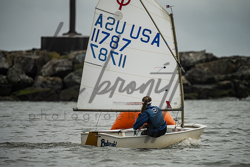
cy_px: 84
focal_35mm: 411
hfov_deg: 5.0
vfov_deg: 3.4
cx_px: 125
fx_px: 2851
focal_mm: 400
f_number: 5.6
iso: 320
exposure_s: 1/5000
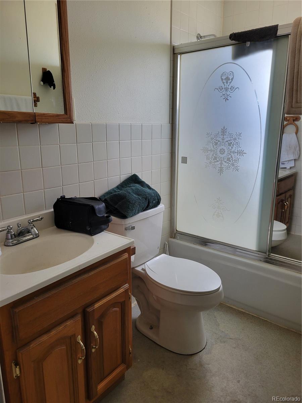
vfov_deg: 67.3
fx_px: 302
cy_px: 202
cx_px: 151
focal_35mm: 26
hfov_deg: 53.1
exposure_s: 1/120
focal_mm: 5.4
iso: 100
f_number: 1.8
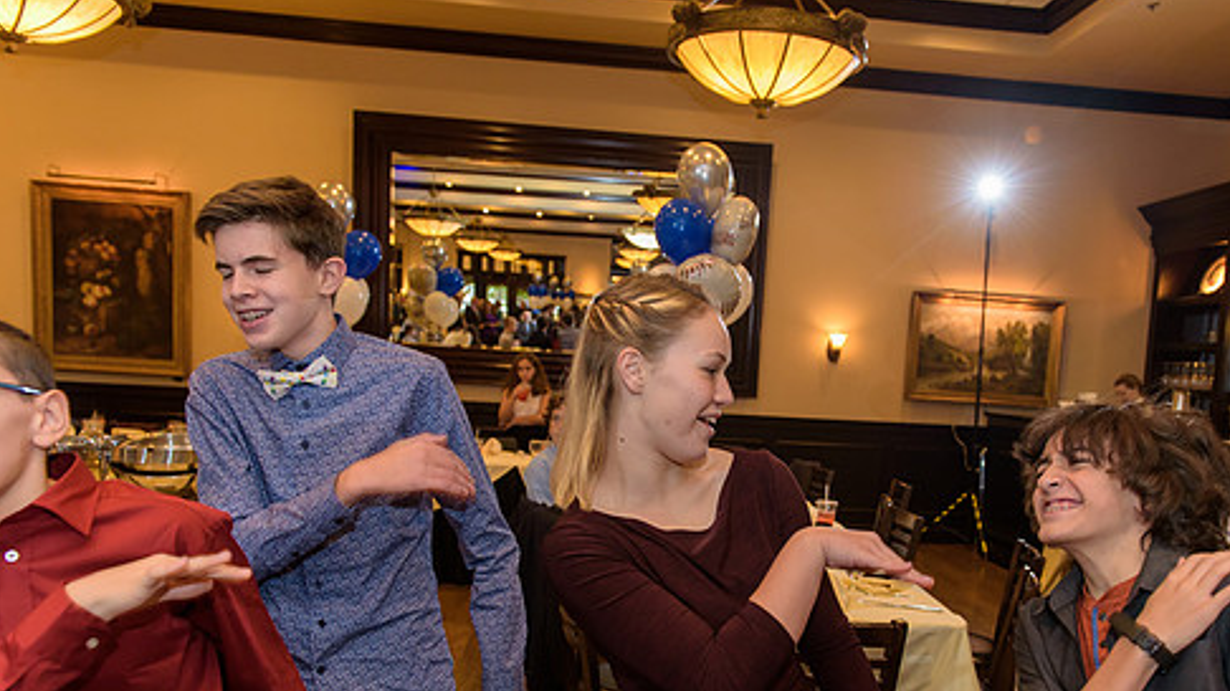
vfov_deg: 38.4
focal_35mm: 30
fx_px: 978
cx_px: 714
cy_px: 475
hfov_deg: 63.9
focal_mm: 24
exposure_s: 1/125
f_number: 3.2
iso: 1600
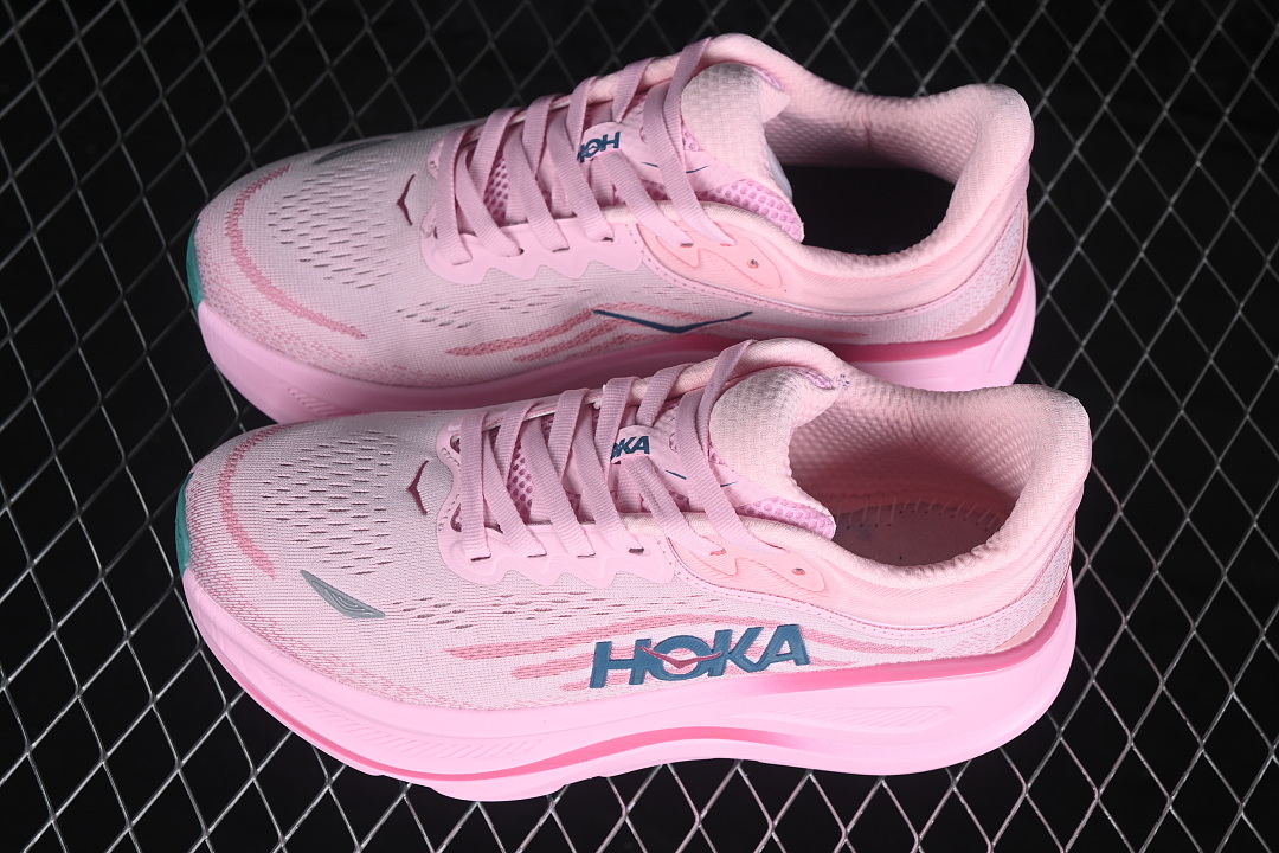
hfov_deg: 27.0
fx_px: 2664
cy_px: 426
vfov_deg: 18.2
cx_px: 640
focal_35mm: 75
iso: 160
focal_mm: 50
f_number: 7.1
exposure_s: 1/80
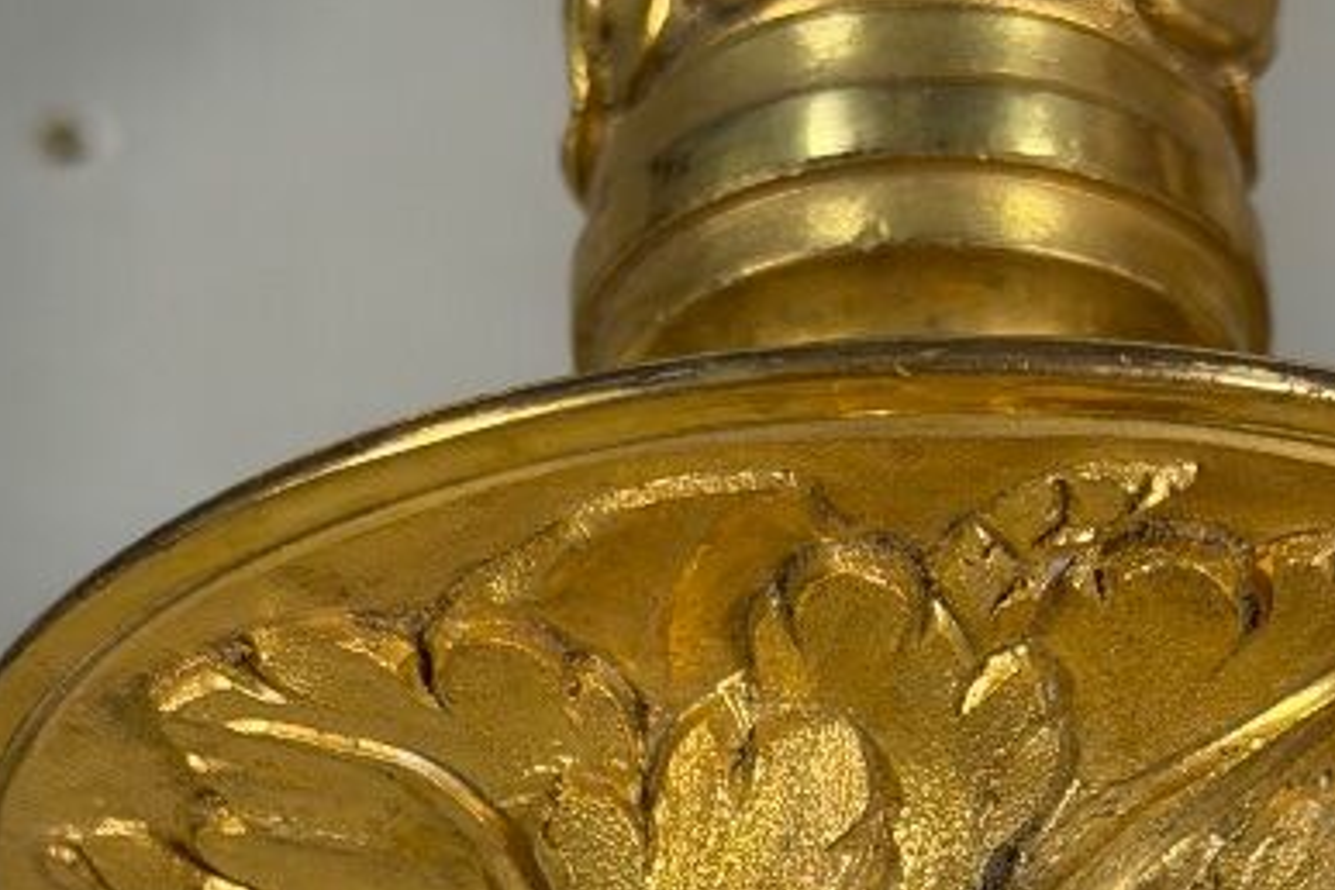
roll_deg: -2.3
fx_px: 5747
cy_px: 956
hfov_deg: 13.2
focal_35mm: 155
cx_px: 956
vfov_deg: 8.8
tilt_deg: +28.5
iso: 125
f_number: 1.78
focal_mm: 6.76
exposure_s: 1/50
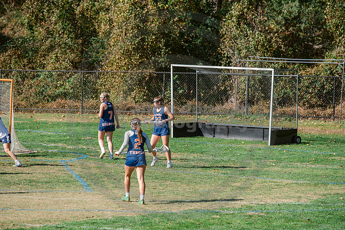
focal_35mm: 200
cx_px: 173
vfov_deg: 6.9
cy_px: 115
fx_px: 1917
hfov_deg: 10.3
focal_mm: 200
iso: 250
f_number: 5
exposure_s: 1/1600
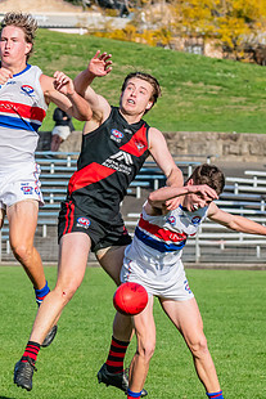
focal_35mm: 468
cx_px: 123
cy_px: 194
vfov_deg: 4.4
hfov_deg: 2.9
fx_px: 5181
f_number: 10
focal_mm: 180
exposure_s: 1/1600
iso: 800
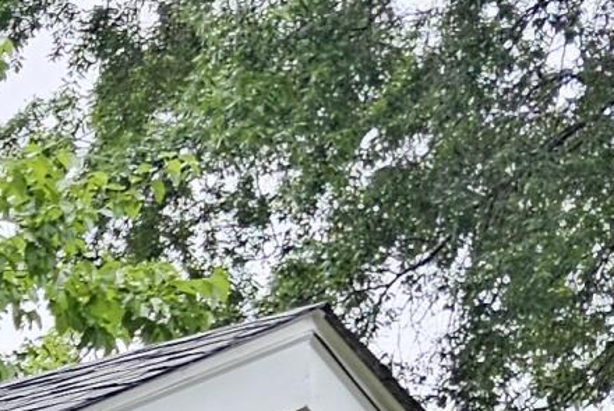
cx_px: -1433
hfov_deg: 9.1
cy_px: 962
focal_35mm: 163
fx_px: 2782
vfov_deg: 7.9
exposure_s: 1/207
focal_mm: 6.3
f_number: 1.7
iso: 64
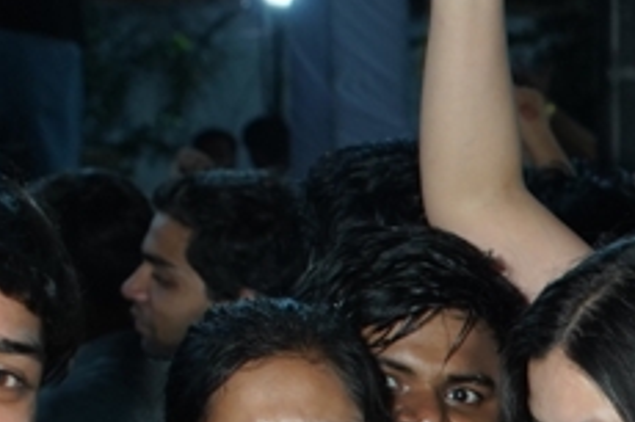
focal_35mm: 183
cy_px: 739
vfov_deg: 7.3
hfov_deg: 10.5
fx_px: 3226
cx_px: 1212
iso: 1000
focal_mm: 35
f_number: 5
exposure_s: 1/160
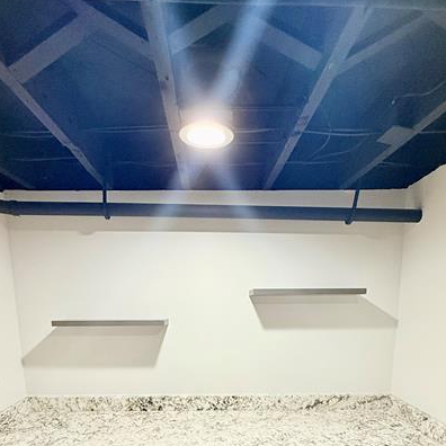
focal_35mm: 24
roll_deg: -0.1
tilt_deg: -10.6
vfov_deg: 59.0
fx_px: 350
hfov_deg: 65.0
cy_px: 368
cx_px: 213
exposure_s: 1/120
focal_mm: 2.22
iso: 250
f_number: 2.2
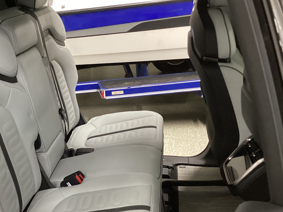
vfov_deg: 28.0
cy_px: 129
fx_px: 425
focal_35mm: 52
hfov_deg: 36.2
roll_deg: +1.0
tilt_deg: -22.8
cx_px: 79
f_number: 2.4
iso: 400
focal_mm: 3.3
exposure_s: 1/25
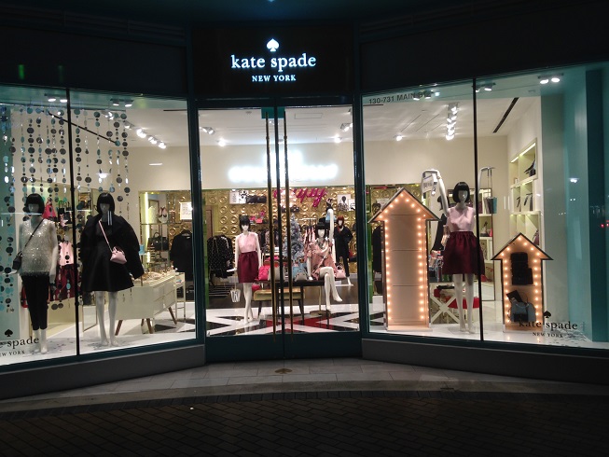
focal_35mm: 33
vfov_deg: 43.0
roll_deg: -0.1
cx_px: 304
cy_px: 228
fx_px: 581
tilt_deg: -1.5
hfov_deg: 55.3
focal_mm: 4.12
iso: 50
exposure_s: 1/40
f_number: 2.4
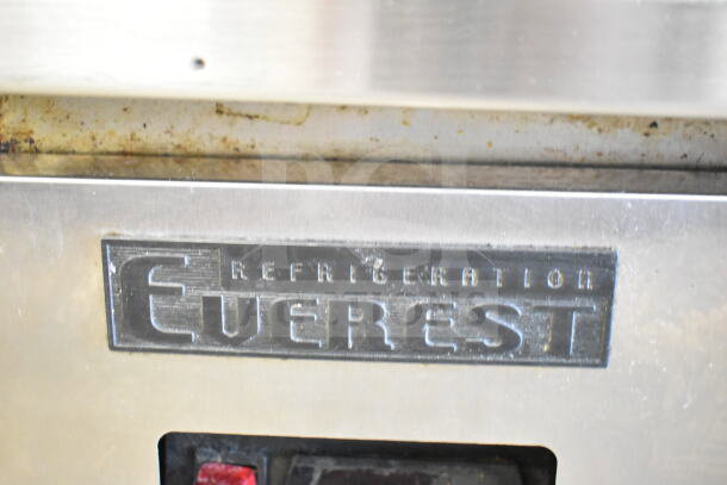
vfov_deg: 29.9
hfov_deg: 43.6
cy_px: 242
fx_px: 909
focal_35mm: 45
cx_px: 364
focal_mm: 30
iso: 10000
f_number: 4.2
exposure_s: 1/50
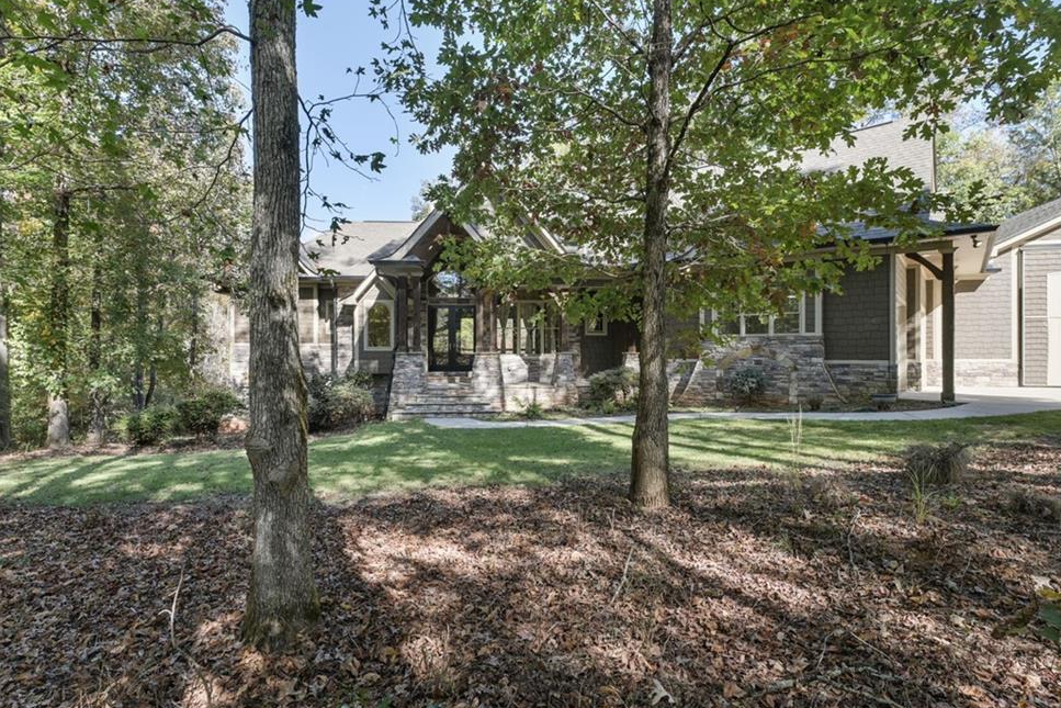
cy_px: 347
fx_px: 531
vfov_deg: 67.4
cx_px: 508
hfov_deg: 89.9
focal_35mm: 18
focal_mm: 17
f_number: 8
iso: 100
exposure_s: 1/50
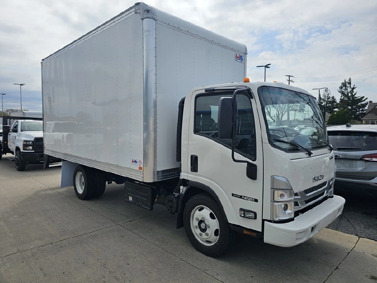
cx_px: 188
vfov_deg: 58.9
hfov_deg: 73.9
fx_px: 250
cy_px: 142
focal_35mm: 23
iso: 10
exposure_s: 1/1915
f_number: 1.7
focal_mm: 6.3
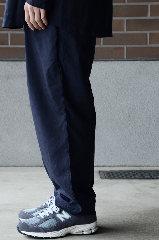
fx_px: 905
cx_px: 63
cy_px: 104
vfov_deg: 15.1
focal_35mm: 136
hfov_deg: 10.0
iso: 320
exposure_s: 1/100
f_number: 5.3
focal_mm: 70
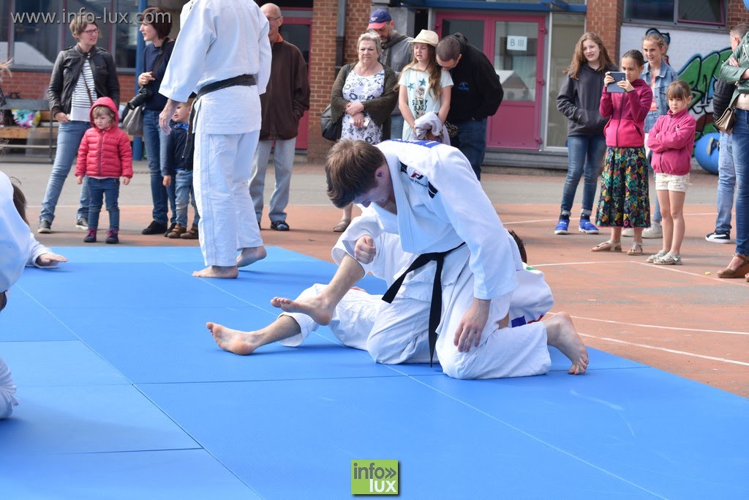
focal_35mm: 75
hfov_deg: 27.0
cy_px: 250
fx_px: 1561
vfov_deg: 18.2
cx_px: 374
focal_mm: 50
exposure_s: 1/500
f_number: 5
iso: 100
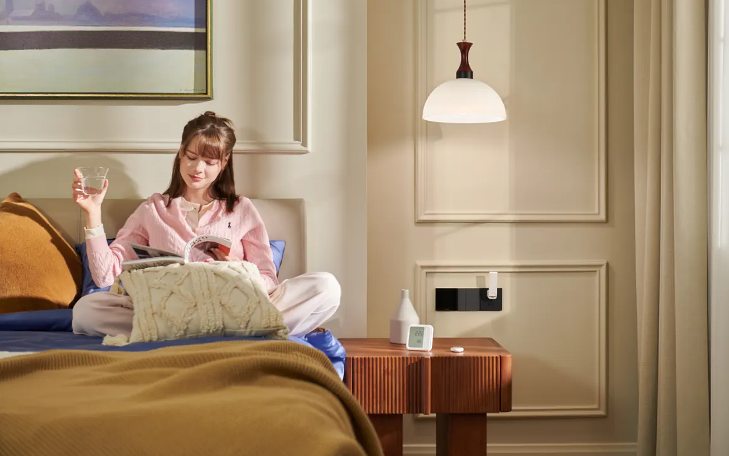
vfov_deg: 24.0
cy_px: 212
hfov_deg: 37.5
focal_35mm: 54
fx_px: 1073
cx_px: 368
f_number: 4
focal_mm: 52
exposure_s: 1/160
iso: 320
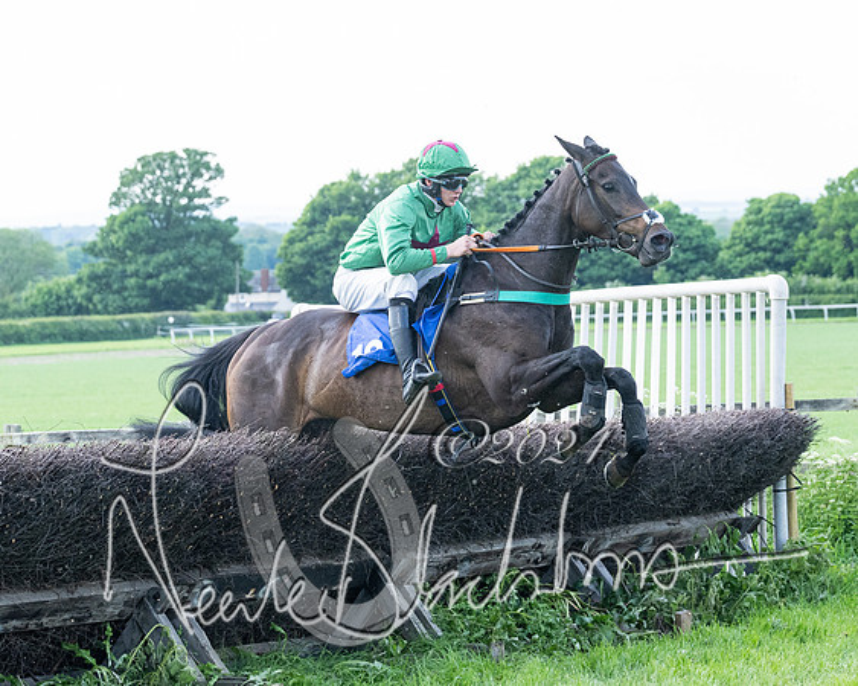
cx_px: 289
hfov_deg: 14.7
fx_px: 3313
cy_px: 346
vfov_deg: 11.8
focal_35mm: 131
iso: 1000
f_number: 4
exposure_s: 1/2500
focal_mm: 70
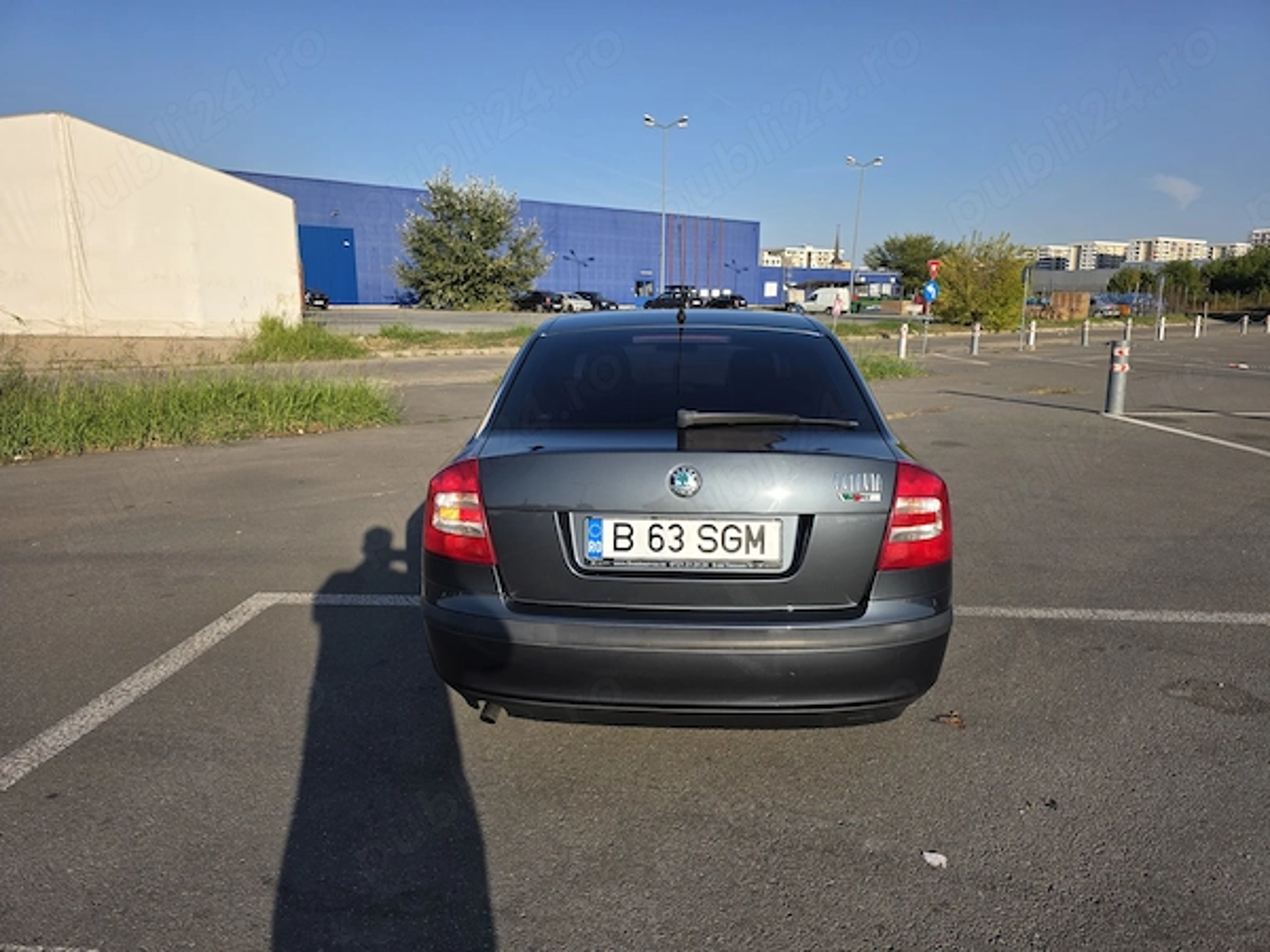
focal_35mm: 23
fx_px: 844
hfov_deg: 73.9
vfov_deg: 58.9
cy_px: 476
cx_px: 635
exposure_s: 1/5608
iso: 80
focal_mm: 6.3
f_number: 1.7
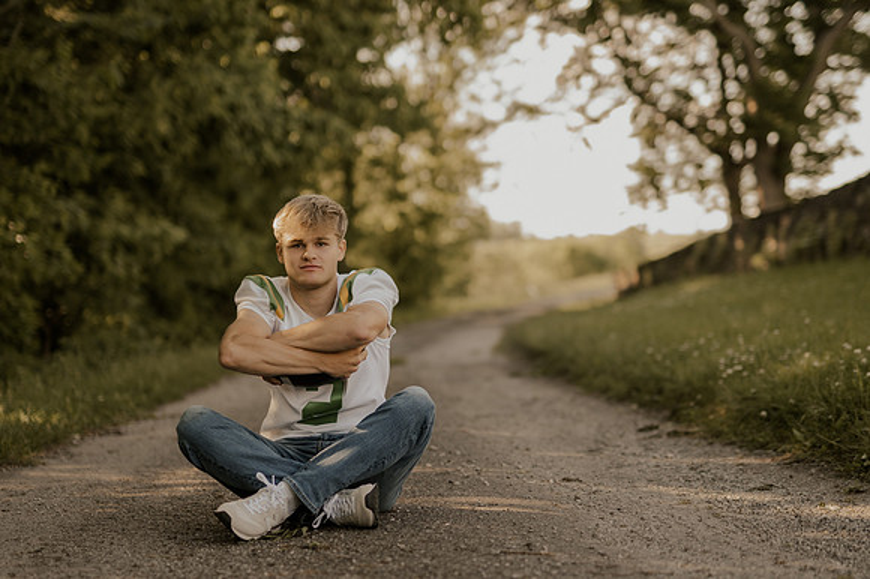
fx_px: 1811
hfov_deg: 27.0
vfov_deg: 18.2
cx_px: 435
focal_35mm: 75
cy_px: 290
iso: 100
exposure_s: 1/500
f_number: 1.8
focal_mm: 50
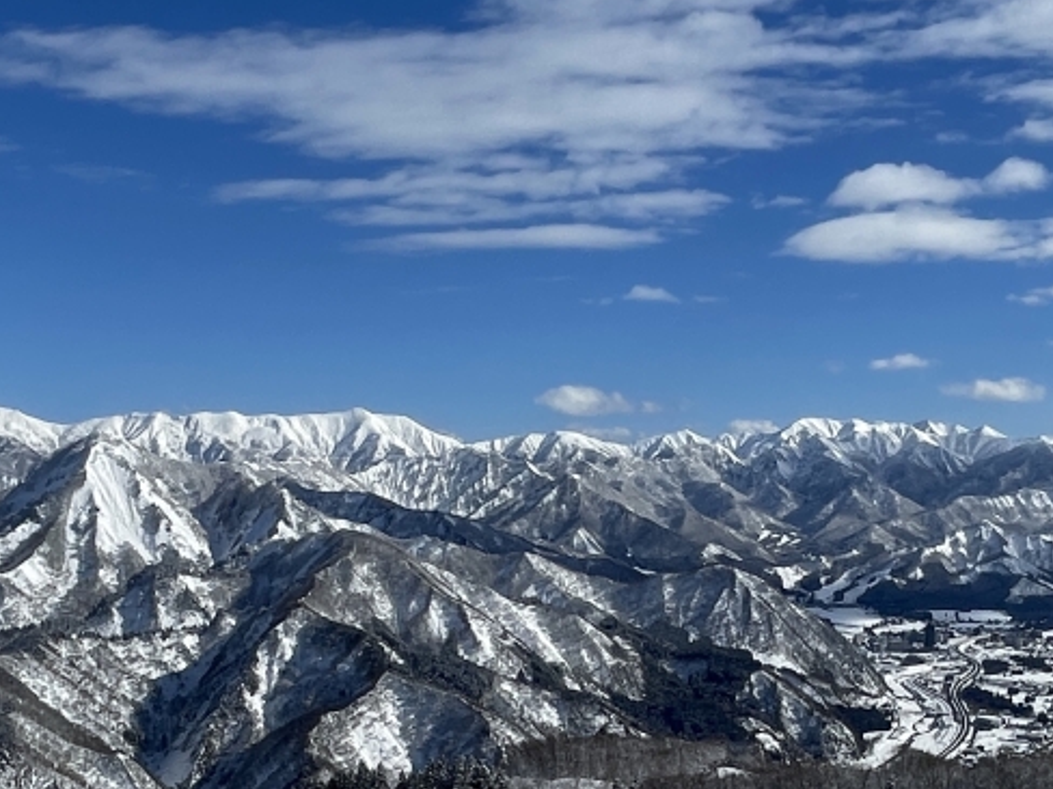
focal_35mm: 32
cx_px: 509
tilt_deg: -9.1
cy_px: 733
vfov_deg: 40.3
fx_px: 973
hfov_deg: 56.8
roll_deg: -0.3
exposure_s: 1/3425
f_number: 2.4
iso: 25
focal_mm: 1.54
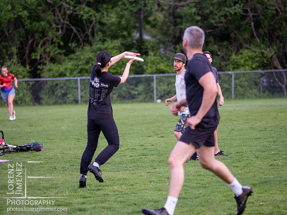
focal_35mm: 300
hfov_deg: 6.6
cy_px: 108
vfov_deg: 5.0
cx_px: 144
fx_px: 2487
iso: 2000
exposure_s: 1/1000
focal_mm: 150
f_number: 2.8
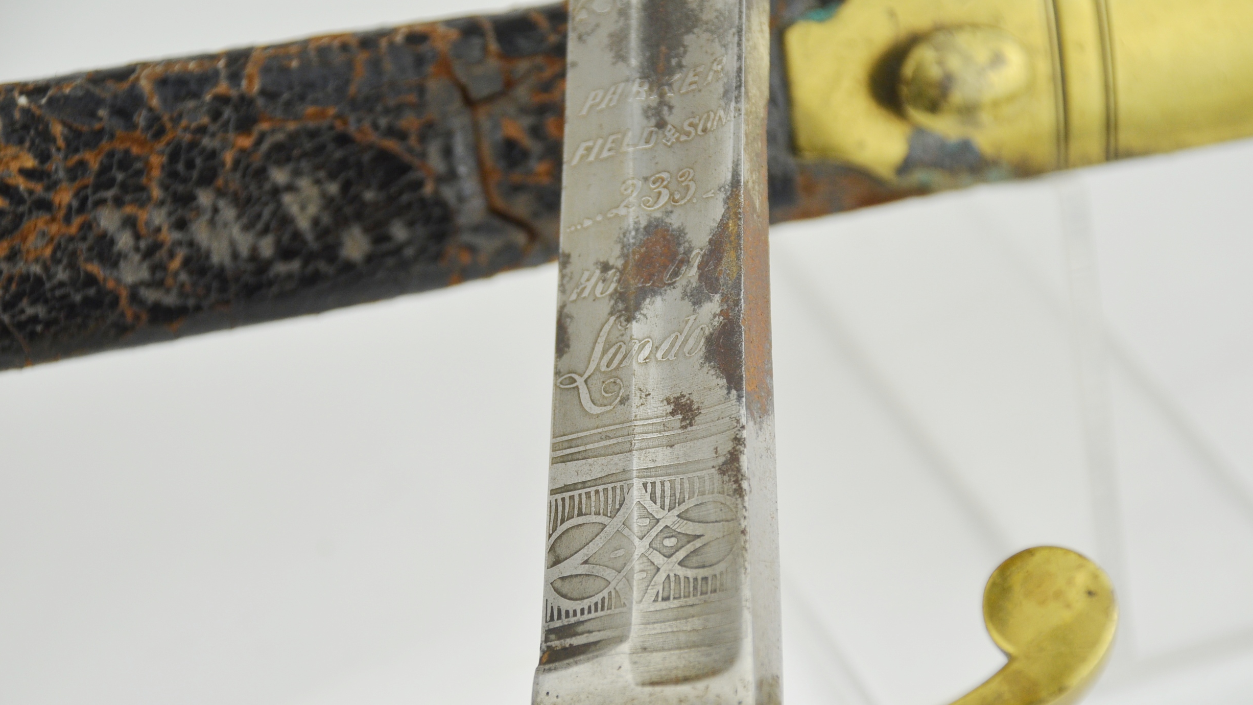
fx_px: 4186
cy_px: 410
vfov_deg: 9.6
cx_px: 626
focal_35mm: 126
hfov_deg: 17.0
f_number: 5.6
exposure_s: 1/250
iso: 500
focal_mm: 80
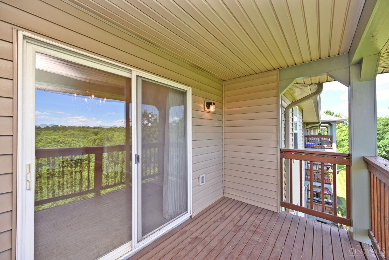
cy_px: 130
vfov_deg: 81.2
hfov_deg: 104.3
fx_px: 151
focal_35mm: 14
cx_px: 194
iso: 110
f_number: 5.6
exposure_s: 1/125
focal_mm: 14
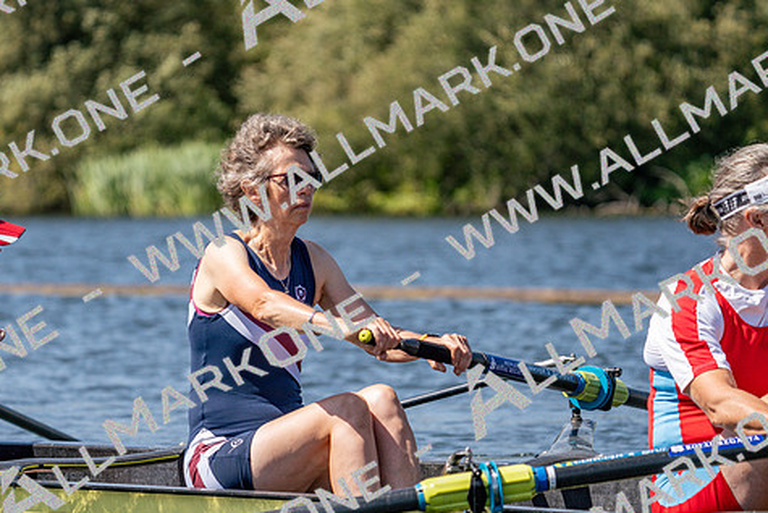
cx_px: 328
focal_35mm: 264
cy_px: 287
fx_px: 5633
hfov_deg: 7.8
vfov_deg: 5.2
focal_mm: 216
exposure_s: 1/2000
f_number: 5.6
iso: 320
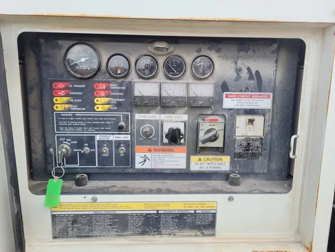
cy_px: 126
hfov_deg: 67.3
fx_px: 252
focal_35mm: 26
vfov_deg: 53.1
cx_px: 168
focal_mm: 5.4
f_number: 1.8
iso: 40
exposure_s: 1/457
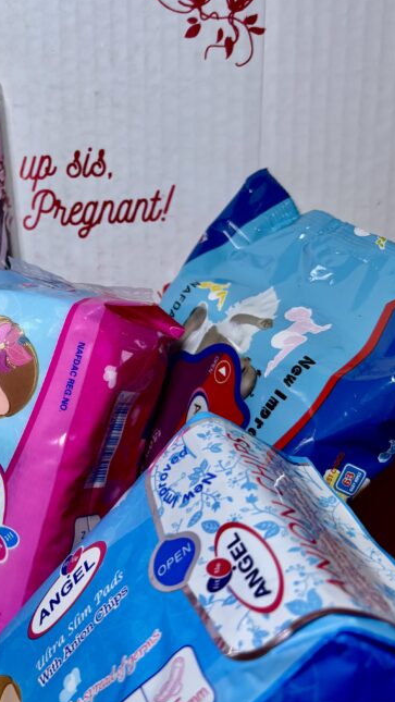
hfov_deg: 25.5
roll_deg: +1.1
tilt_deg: -22.2
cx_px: 23
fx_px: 838
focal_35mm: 45
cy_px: 341
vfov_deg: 45.5
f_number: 1.6
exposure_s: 1/121
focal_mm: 5.96
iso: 40
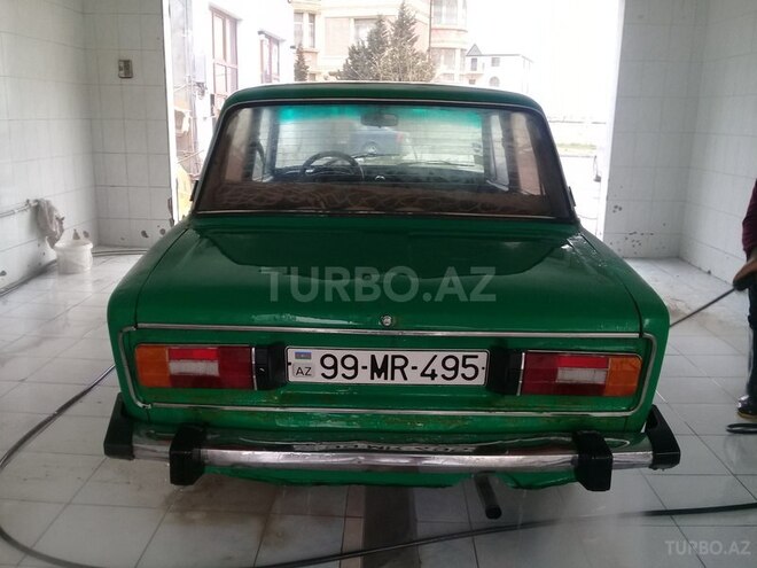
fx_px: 678
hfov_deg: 58.4
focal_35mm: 31
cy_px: 284
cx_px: 378
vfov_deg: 45.4
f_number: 2.2
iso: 50
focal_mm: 3.3
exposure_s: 1/33
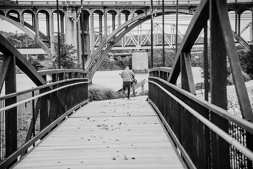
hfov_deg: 23.6
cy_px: 84
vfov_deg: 15.9
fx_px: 605
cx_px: 126
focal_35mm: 86
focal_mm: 86
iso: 320
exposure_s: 1/800
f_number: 4
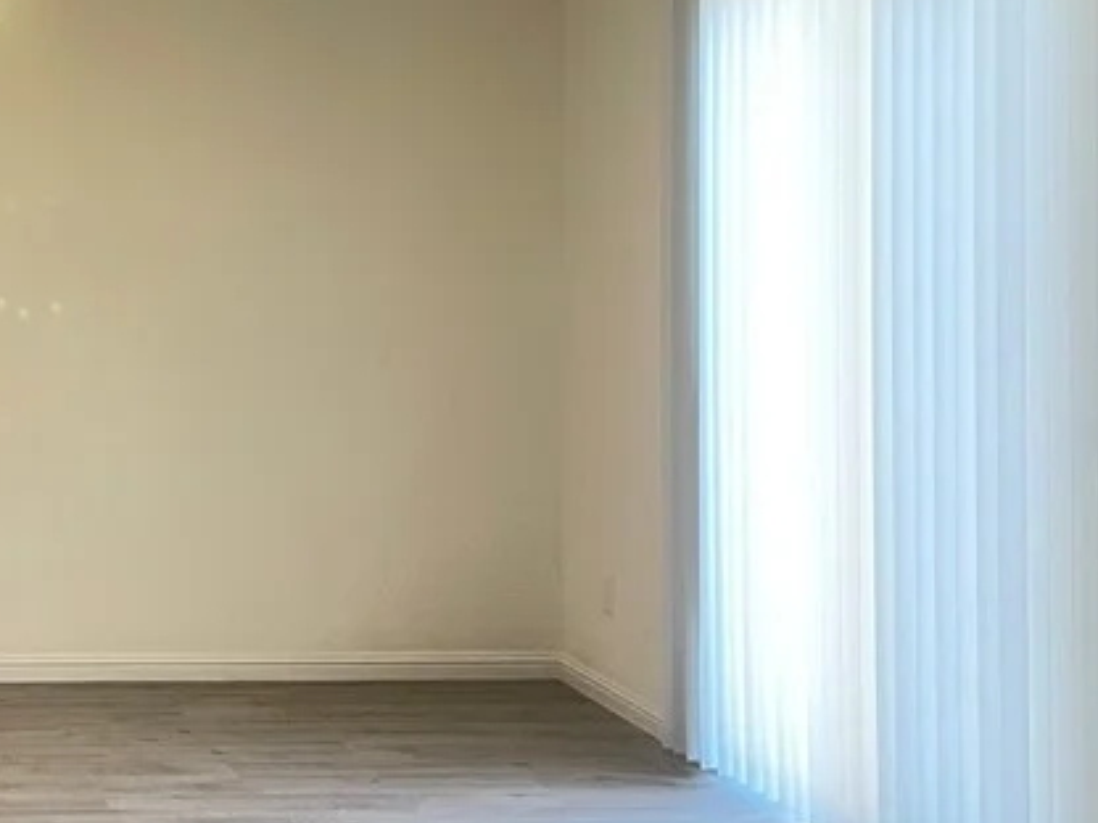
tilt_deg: +2.2
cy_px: 158
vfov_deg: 22.6
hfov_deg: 27.8
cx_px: -84
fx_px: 2030
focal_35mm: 64
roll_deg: +0.1
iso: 160
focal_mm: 4.2
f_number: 1.6
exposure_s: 1/60
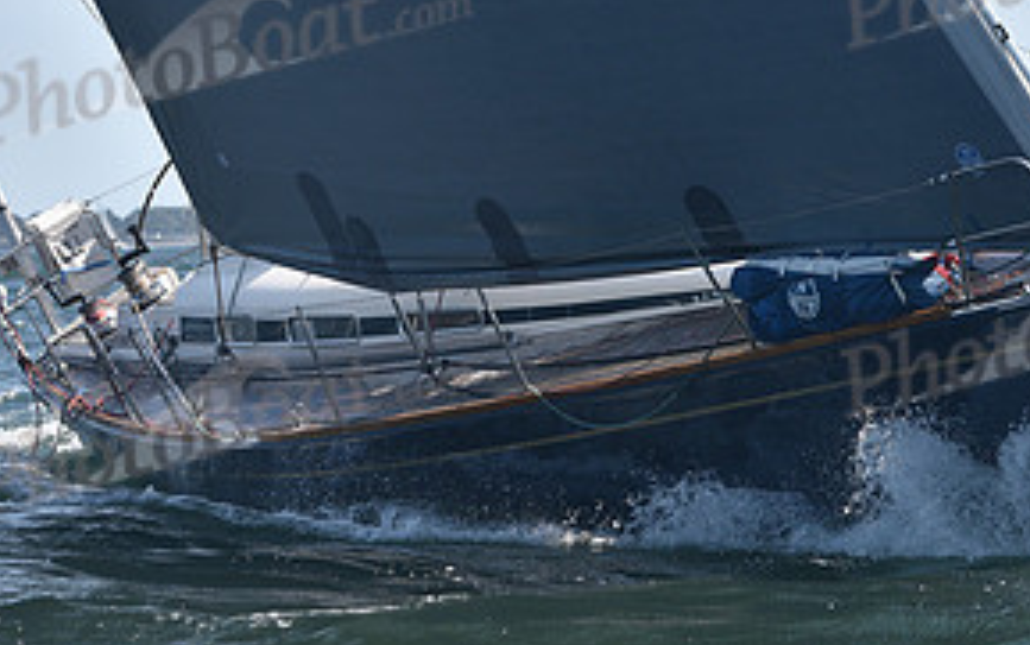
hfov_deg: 9.3
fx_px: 6320
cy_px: 191
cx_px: 659
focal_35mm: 225
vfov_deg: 5.8
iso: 250
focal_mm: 110
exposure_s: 1/1000
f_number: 4.5
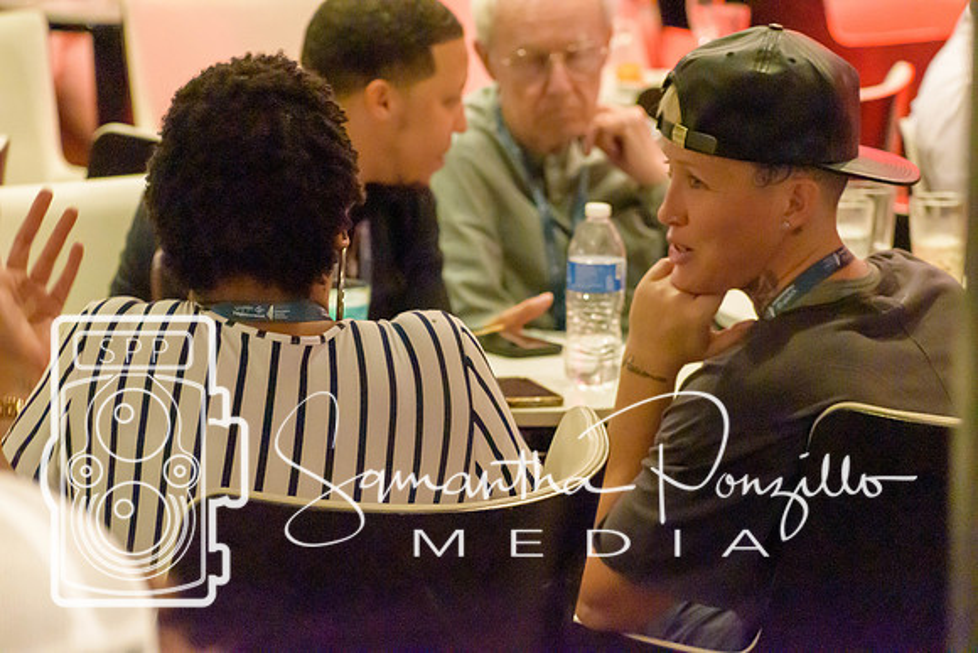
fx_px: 4565
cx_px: 489
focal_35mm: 168
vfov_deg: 8.2
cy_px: 326
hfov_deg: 12.2
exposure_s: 1/40
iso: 12800
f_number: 4.8
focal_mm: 112
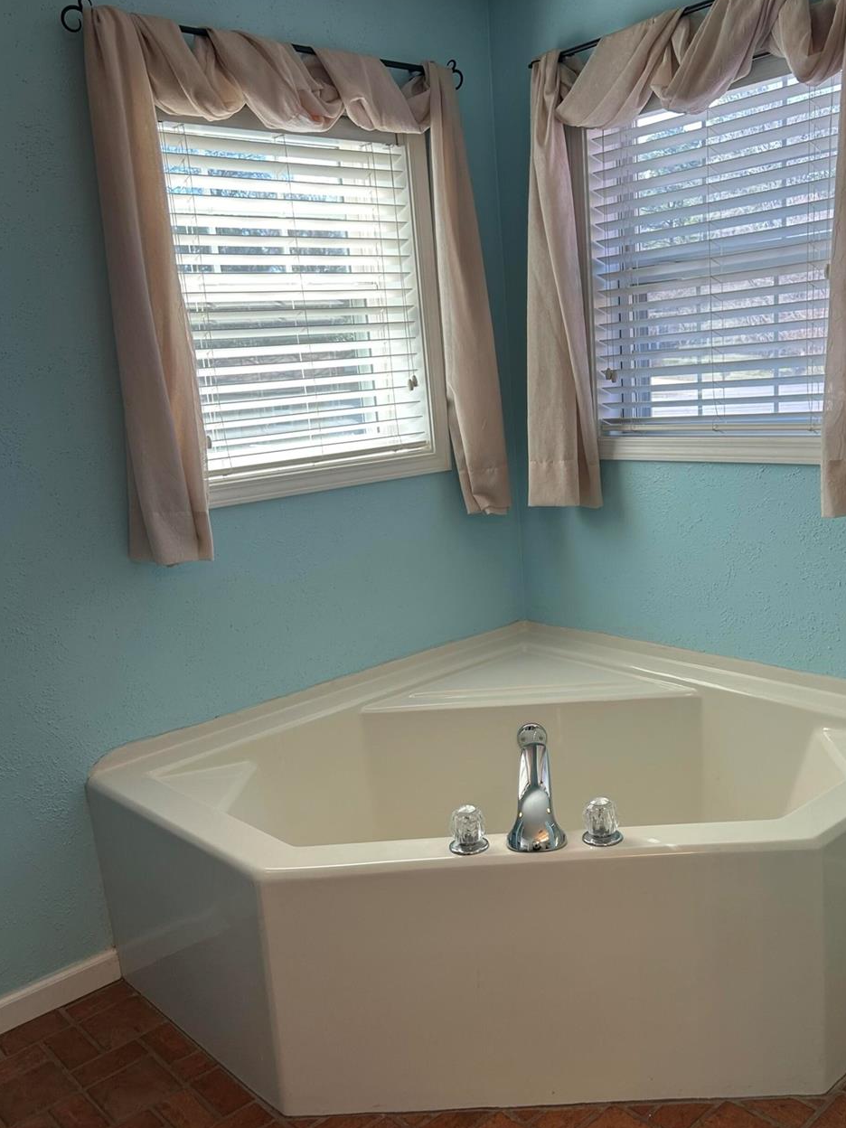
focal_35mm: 32
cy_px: 612
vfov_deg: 56.7
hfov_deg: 44.0
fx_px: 1043
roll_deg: +5.0
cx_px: 503
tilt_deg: -14.2
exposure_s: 1/172
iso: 40
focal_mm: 5.7
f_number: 1.5
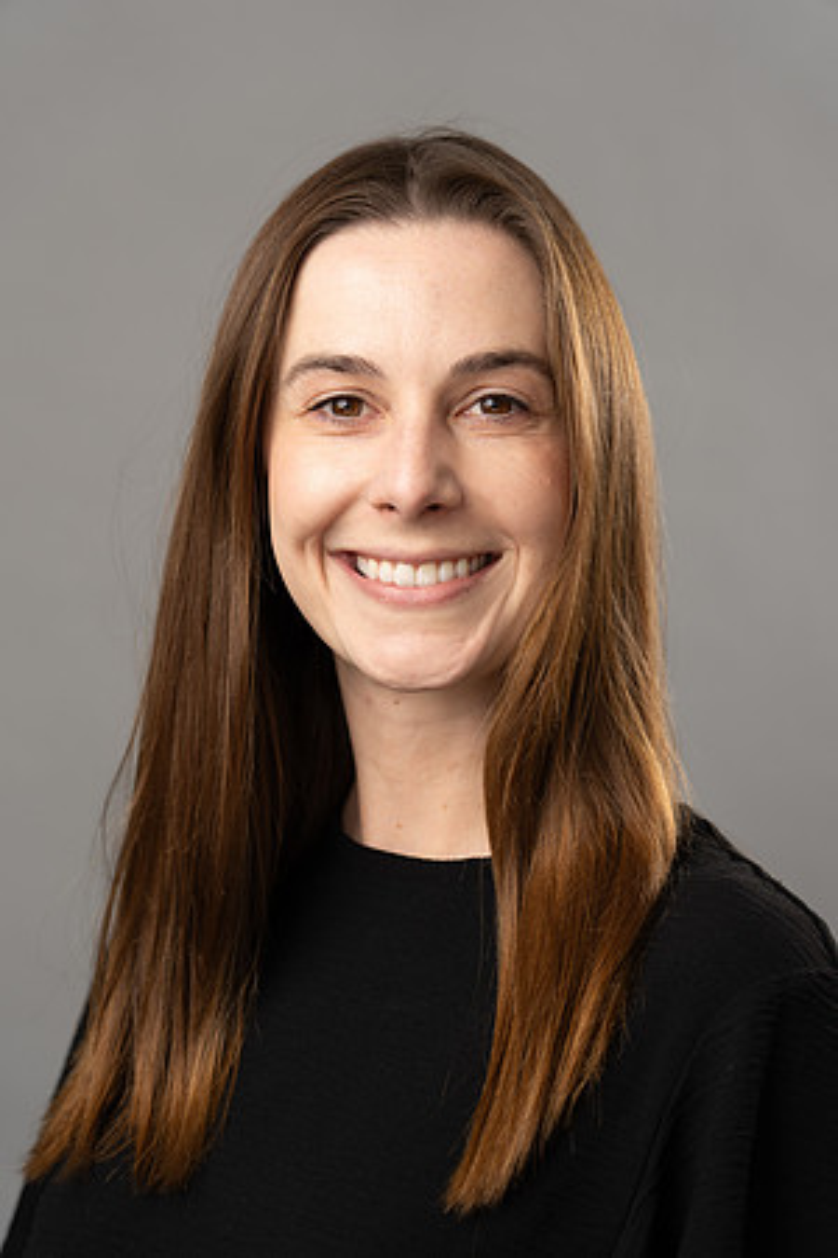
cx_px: 419
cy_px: 629
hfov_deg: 13.0
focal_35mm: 105
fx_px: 3666
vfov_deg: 19.5
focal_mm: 105
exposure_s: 1/400
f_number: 4
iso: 125
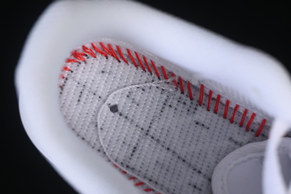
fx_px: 606
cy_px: 97
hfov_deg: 27.0
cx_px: 146
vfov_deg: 18.2
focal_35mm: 75
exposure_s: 1/80
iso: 160
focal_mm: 50
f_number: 7.1
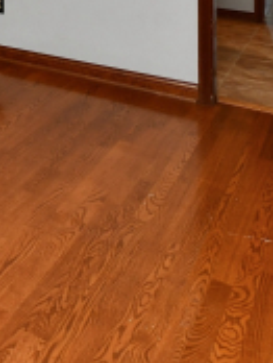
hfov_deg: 18.2
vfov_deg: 27.0
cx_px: -254
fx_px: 608
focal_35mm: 58
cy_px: -127
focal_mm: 14
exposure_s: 1/60
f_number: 6.3
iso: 640
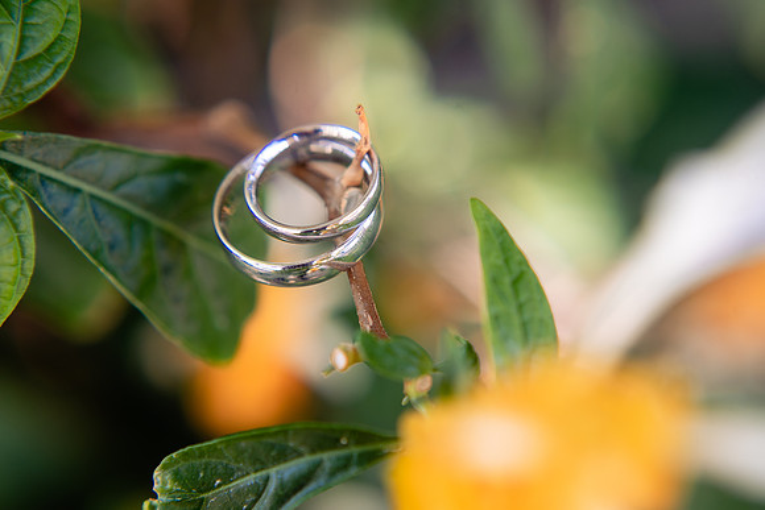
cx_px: 386
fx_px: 1097
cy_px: 260
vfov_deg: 26.2
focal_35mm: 52
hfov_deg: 38.5
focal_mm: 50
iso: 200
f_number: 4
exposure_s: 1/100
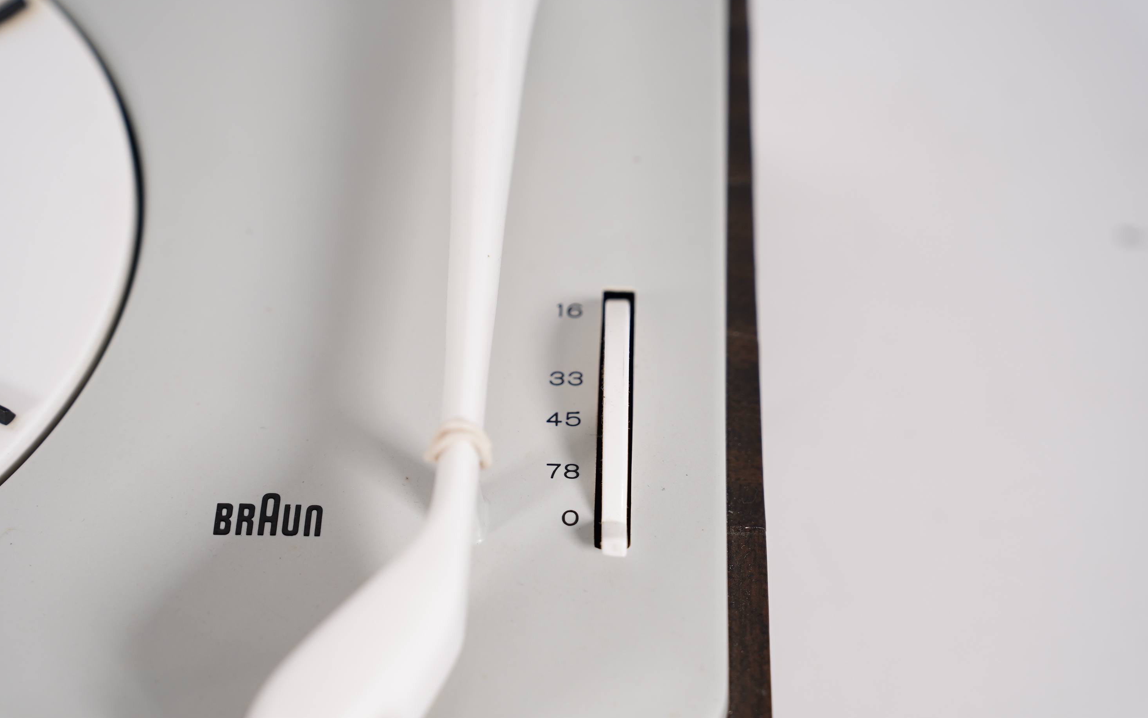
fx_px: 2284
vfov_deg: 17.9
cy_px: 373
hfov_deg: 28.2
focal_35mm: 73
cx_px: 570
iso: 400
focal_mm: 70
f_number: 4
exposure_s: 1/160
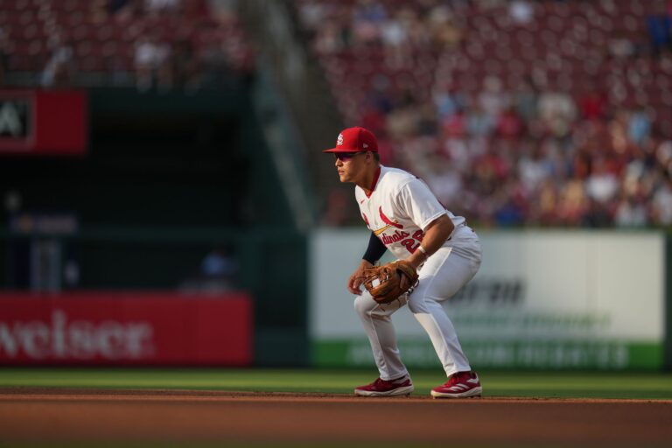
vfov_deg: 3.4
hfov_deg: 5.2
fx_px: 7466
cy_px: 224
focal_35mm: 400
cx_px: 336
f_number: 2.8
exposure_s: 1/2500
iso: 200
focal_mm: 400
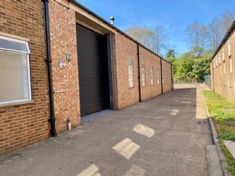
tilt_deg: -1.1
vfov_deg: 53.1
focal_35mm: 26
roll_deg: +2.8
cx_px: 118
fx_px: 177
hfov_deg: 67.3
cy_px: 88
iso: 32
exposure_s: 1/733
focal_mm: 4.25
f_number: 1.8
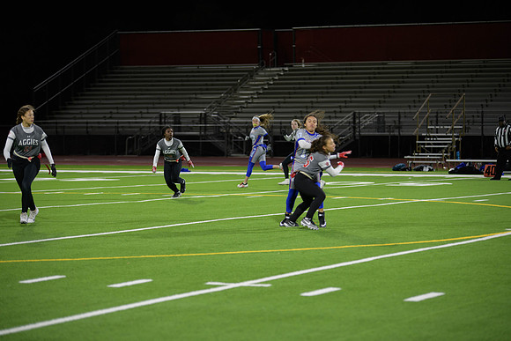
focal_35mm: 122
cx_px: 256
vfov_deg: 11.2
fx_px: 1732
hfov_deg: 16.8
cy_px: 170
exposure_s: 1/200
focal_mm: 122
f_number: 2.8
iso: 900
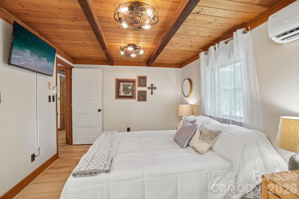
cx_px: 150
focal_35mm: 15
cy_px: 100
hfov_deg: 100.4
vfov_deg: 77.3
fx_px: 125
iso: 400
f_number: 8
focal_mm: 10
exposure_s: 1/8
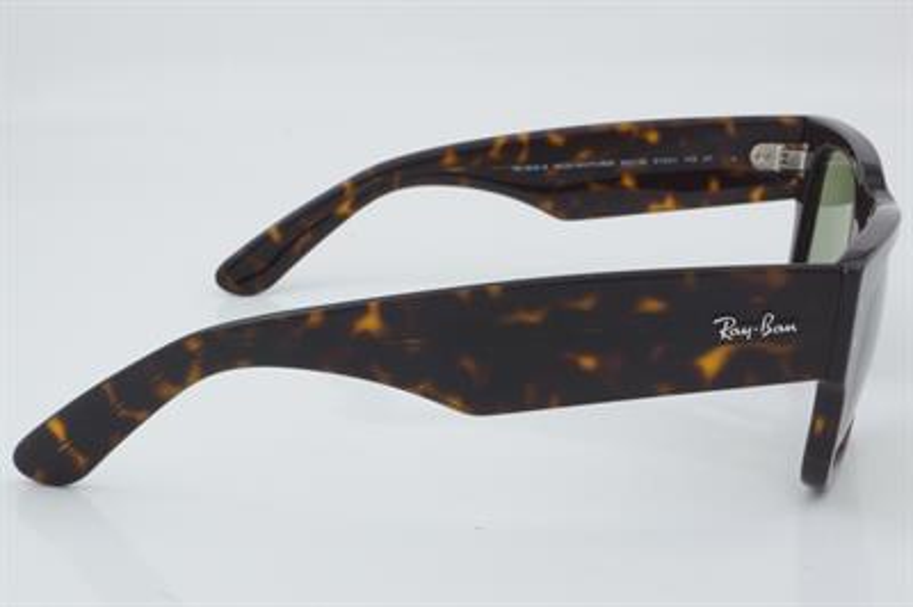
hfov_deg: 29.9
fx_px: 1710
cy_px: 304
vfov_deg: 20.1
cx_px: 456
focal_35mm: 68
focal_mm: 45
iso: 100
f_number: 32
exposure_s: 1/3
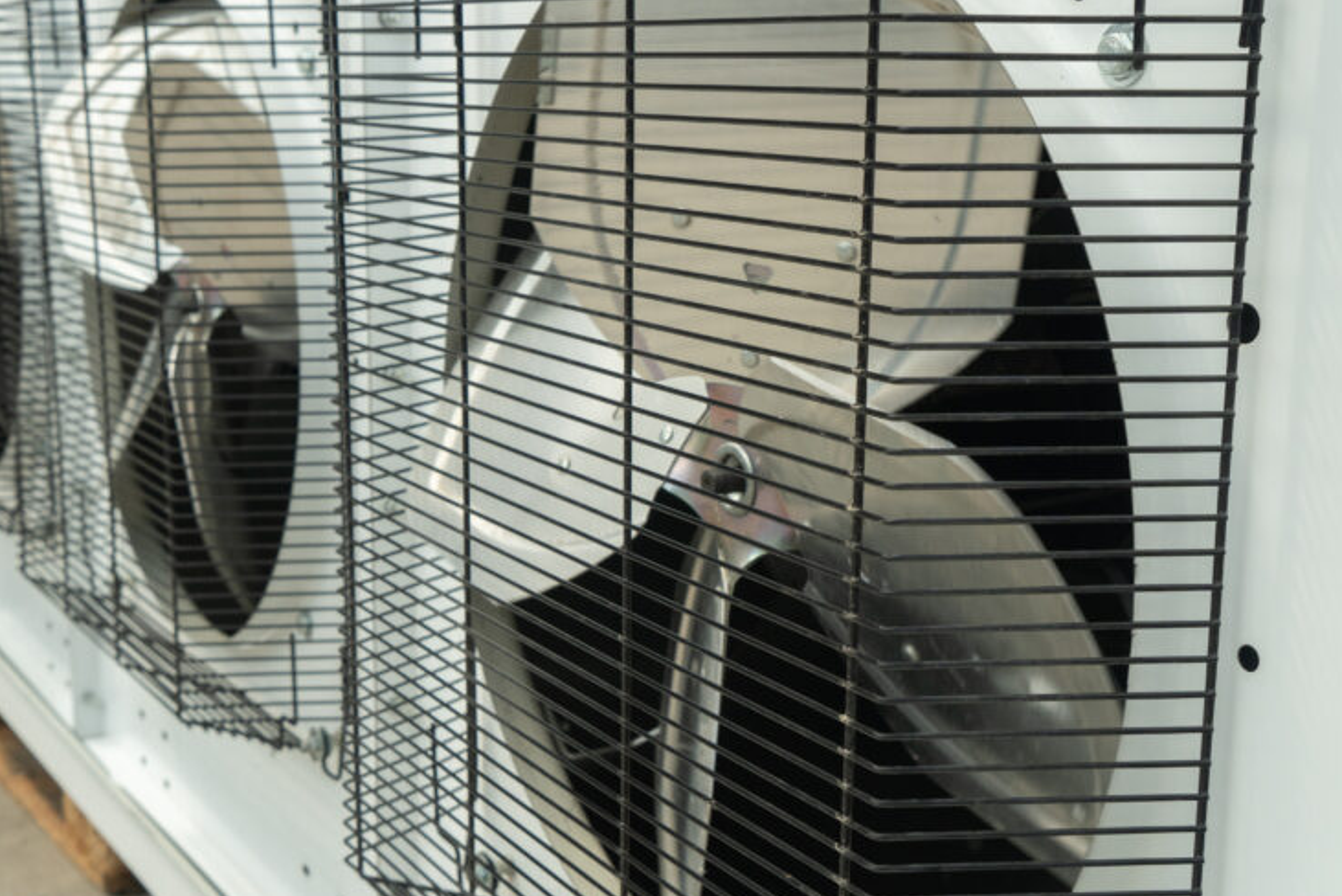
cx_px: 571
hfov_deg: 40.2
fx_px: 1827
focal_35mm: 49
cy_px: 462
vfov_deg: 27.5
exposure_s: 1/80
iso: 640
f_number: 9
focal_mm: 35
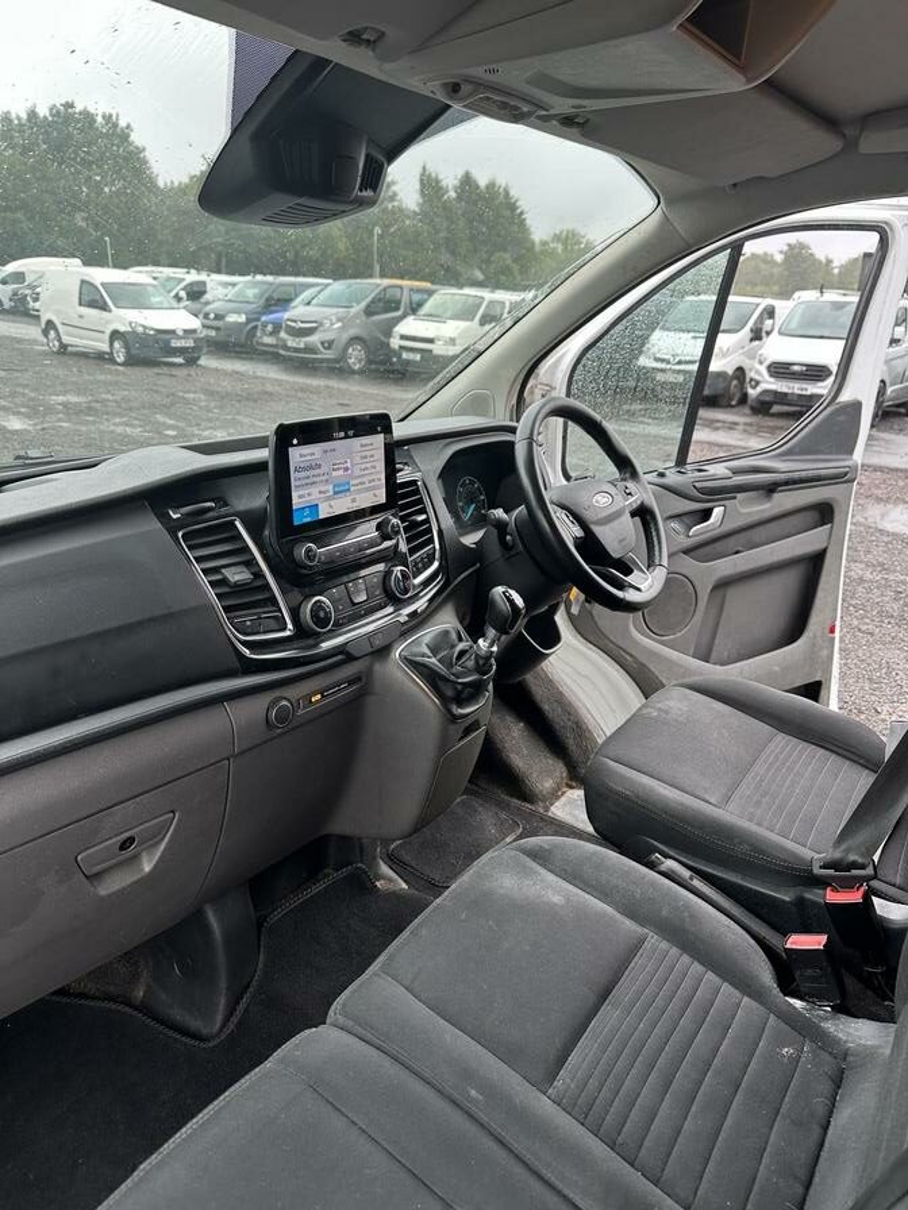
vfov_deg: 71.6
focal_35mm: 24
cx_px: 454
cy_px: 605
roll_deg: -3.8
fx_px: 839
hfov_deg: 56.8
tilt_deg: -20.7
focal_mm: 6.86
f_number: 1.78
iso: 80
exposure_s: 1/121
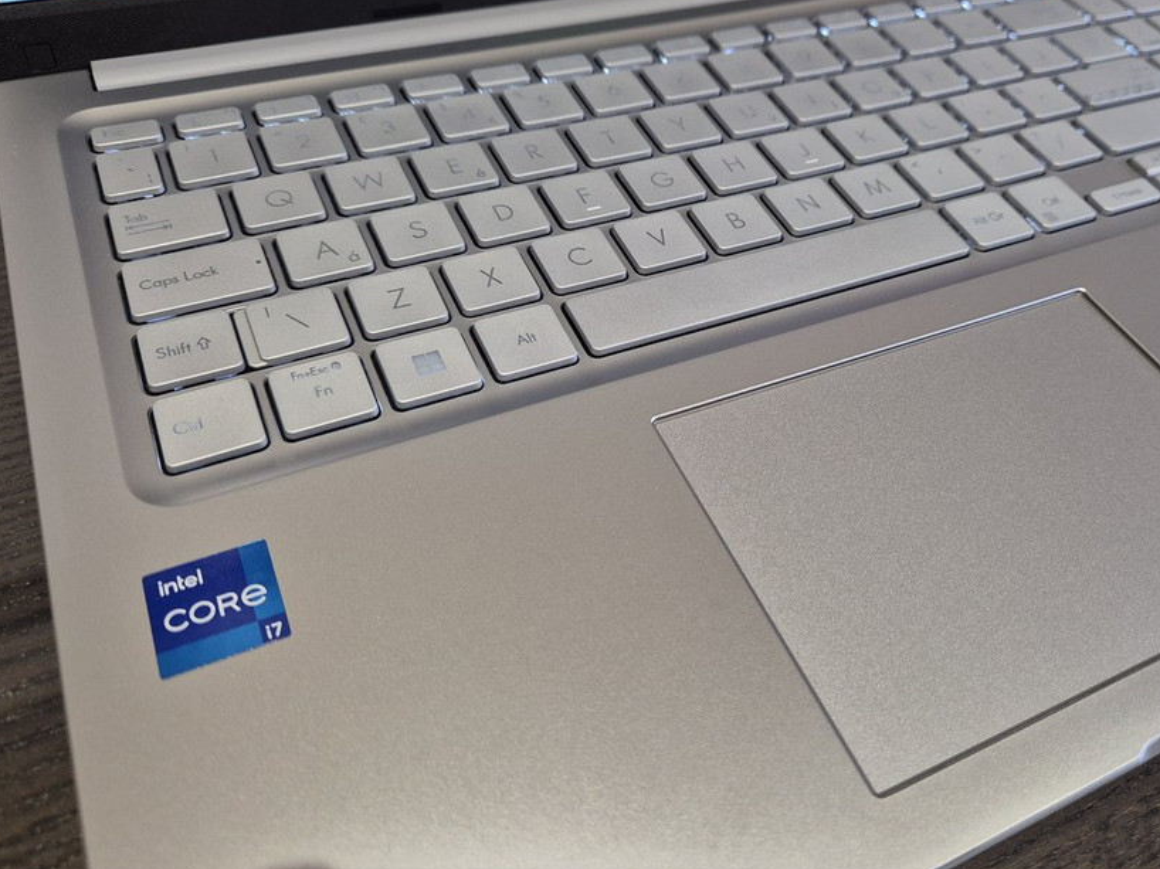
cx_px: 659
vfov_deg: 46.6
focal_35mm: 30
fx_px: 1005
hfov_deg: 59.8
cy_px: 367
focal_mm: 5.4
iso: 400
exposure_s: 1/90
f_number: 1.8
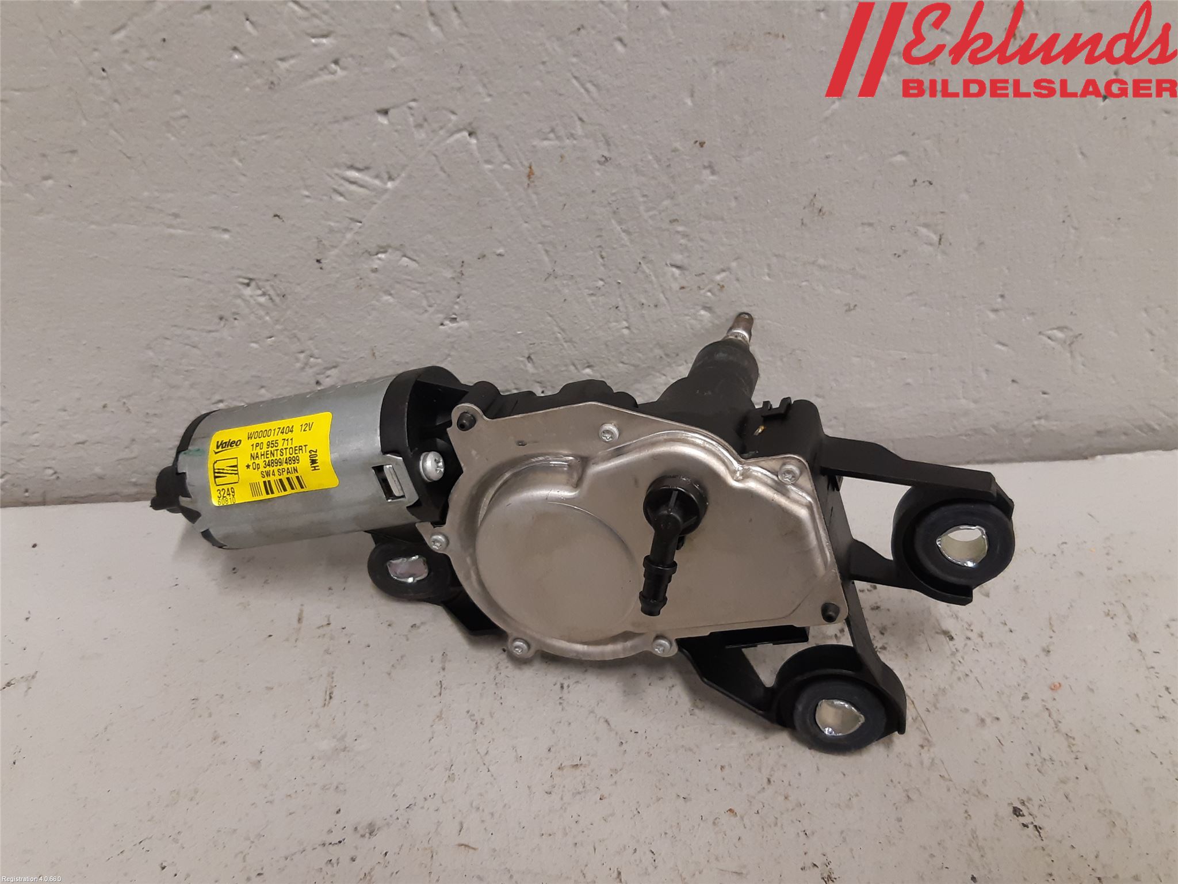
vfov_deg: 53.1
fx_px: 885
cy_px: 442
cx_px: 589
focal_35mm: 26
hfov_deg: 67.3
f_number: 1.7
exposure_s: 1/50
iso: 160
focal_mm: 3.93
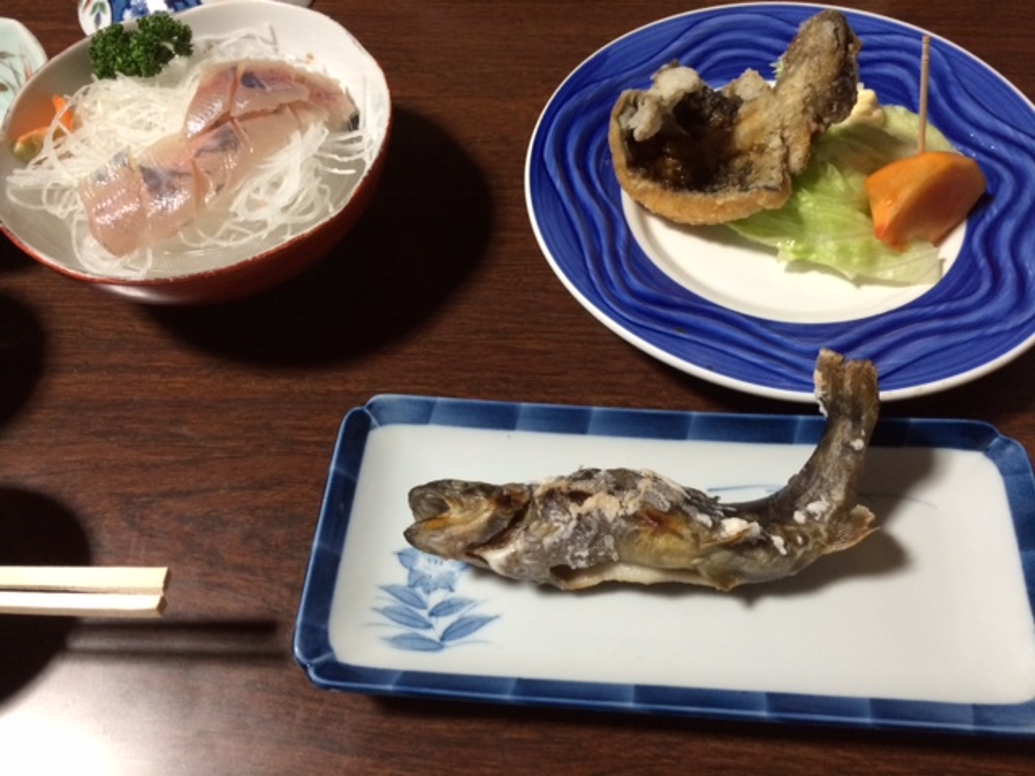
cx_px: 518
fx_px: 897
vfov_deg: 46.8
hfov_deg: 60.0
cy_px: 388
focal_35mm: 30
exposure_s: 1/30
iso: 200
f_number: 2.2
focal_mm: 4.12
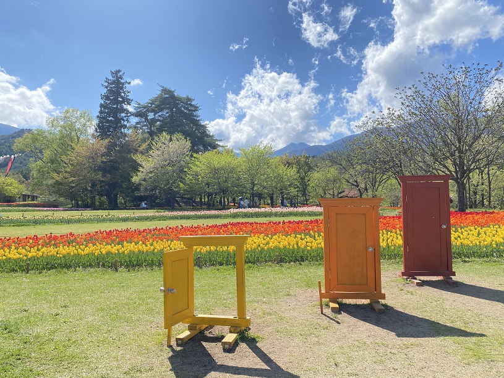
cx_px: 252
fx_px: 378
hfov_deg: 67.3
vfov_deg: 53.1
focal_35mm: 26
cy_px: 189
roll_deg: +1.7
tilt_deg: +3.4
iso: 32
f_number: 1.8
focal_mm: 4.25
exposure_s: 1/1678
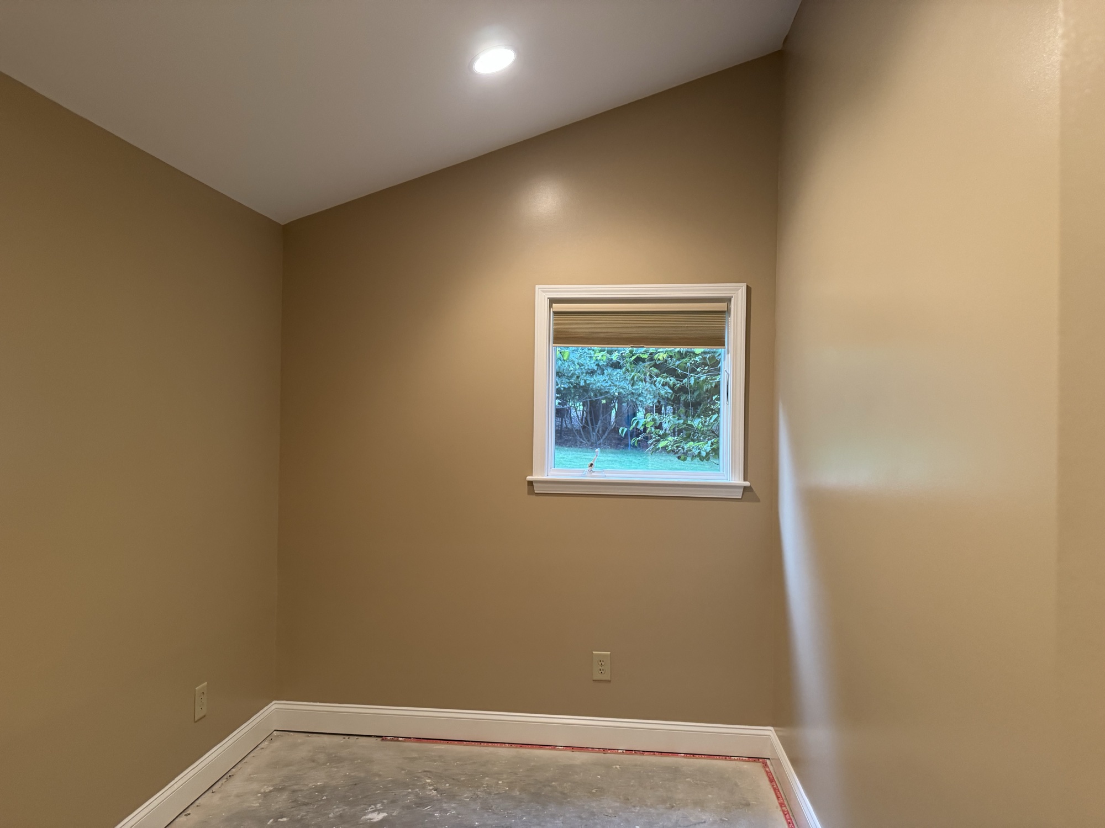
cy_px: 414
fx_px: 766
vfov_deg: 56.8
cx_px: 552
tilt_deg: +0.5
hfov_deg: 71.6
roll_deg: -0.5
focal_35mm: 24
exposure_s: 1/60
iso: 400
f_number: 1.78
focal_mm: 6.76
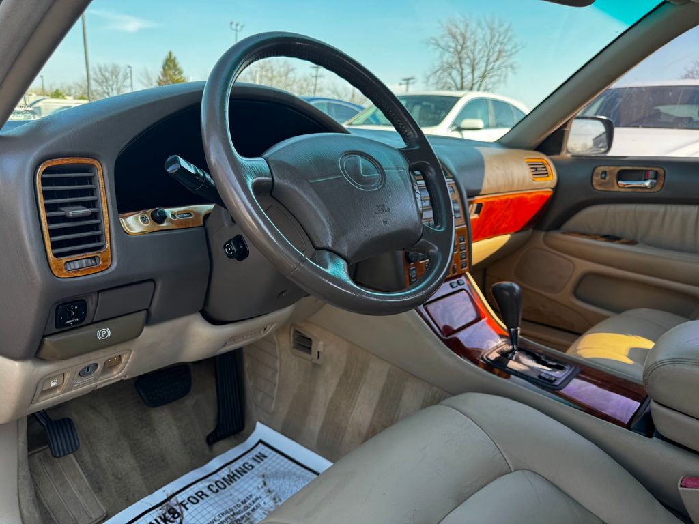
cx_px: 350
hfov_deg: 71.6
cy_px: 262
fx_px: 485
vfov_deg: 56.8
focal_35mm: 24
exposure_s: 1/340
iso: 80
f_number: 1.78
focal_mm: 6.76
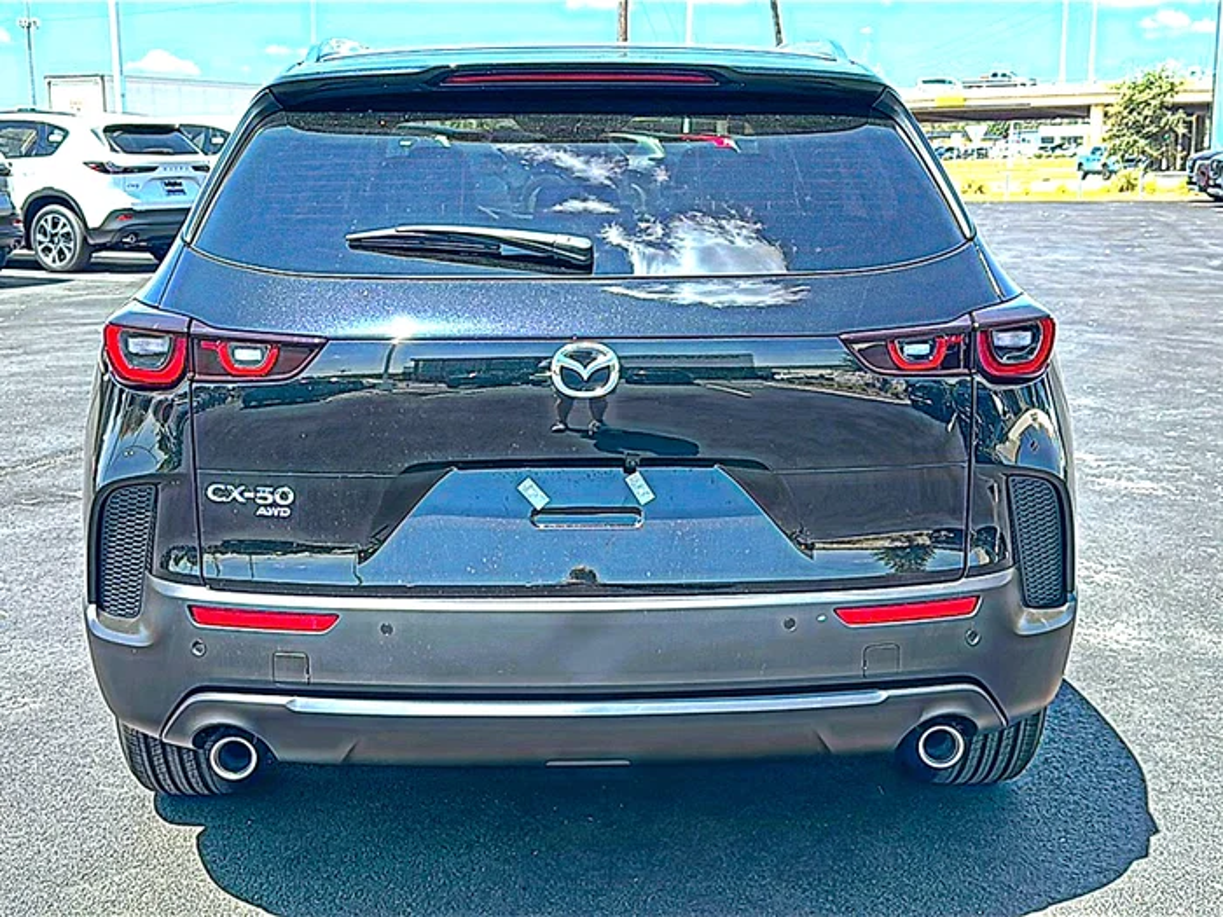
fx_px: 1307
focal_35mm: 37
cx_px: 612
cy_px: 458
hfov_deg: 50.1
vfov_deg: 38.7
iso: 80
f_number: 1.78
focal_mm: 6.86
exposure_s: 1/1292
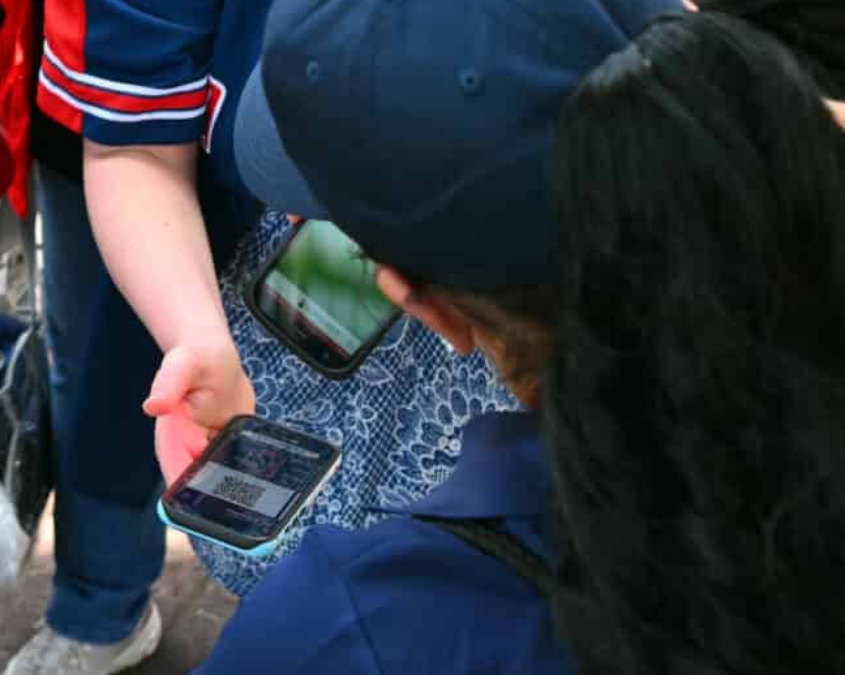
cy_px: -230
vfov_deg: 16.2
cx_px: -130
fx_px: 2225
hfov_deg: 20.3
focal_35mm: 89
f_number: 4
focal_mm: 24
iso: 100
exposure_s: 1/200
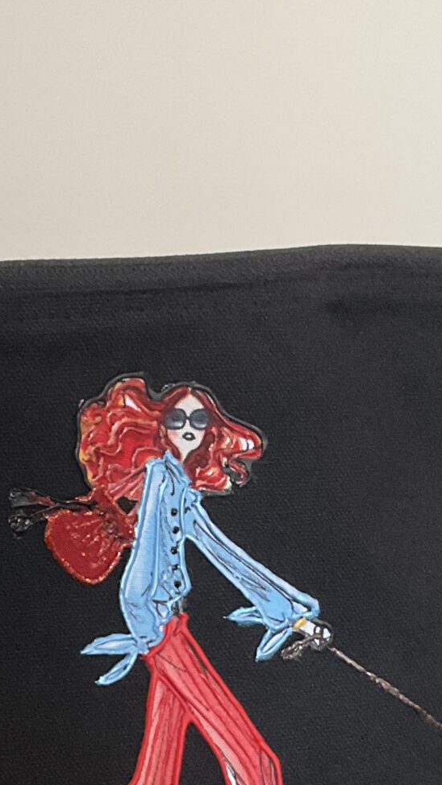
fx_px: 1729
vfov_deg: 25.3
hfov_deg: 14.6
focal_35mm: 83
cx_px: 212
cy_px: 591
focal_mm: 3
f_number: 1.8
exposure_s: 1/33
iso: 250
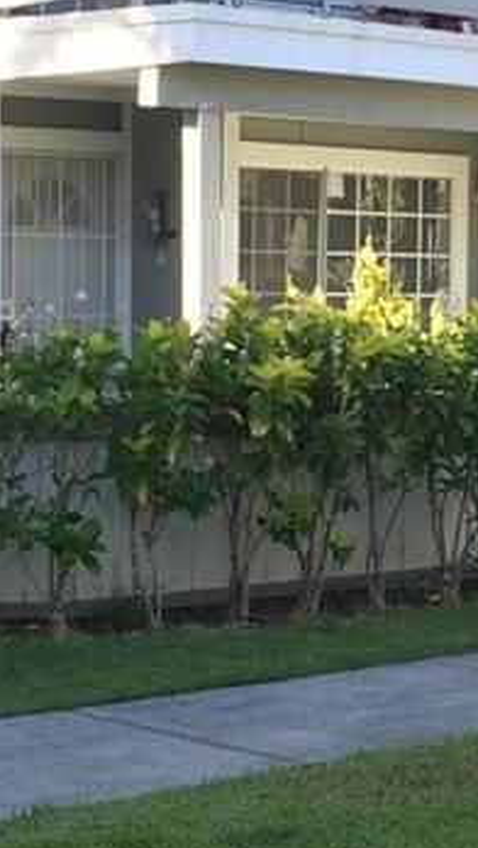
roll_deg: -0.5
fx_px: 2454
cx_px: 273
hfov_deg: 11.1
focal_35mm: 109
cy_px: 395
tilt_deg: -3.1
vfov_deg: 19.6
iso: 32
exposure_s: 1/129
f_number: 2.2
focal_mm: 4.15
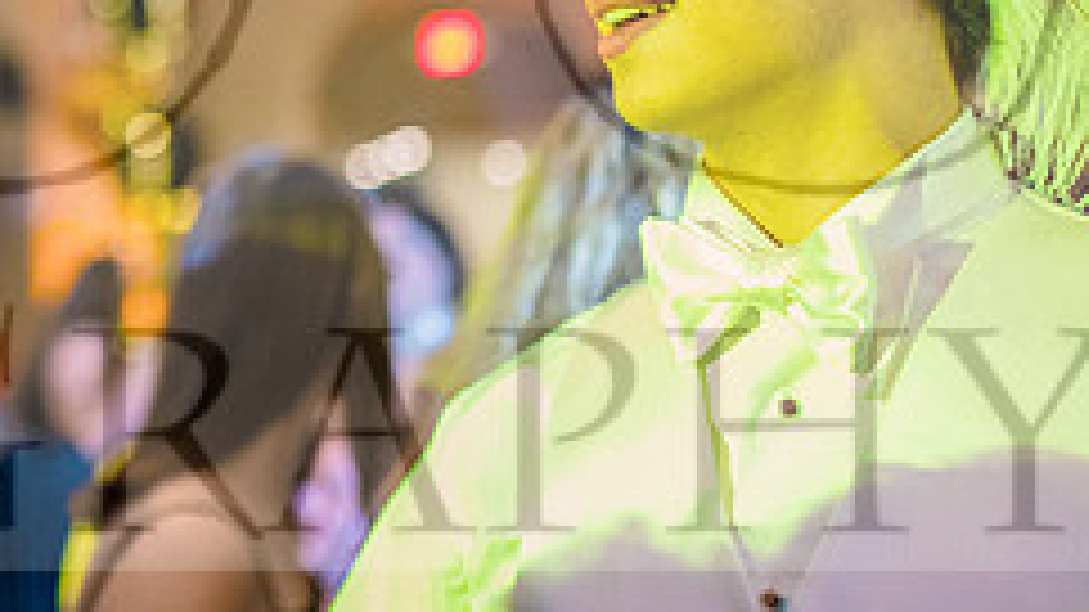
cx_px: -117
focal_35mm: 88
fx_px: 2541
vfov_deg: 13.4
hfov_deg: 22.8
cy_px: -115
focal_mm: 35
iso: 4000
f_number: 1.4
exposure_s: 1/50
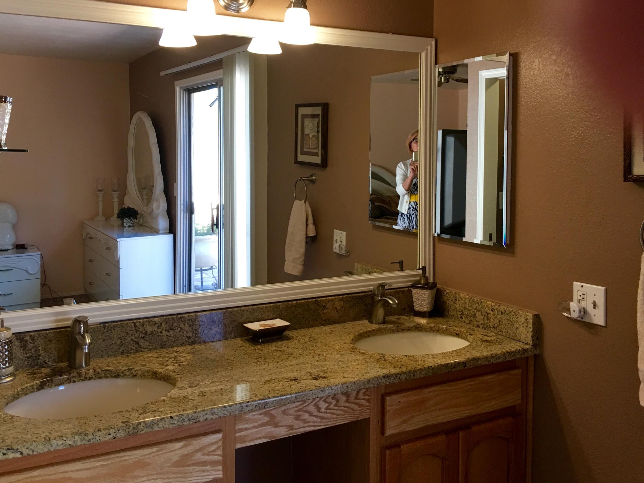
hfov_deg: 51.3
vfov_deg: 39.5
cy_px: 196
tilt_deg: -2.8
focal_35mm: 36
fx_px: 670
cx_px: 351
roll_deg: -0.8
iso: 40
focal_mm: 4.15
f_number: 2.2
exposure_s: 1/30
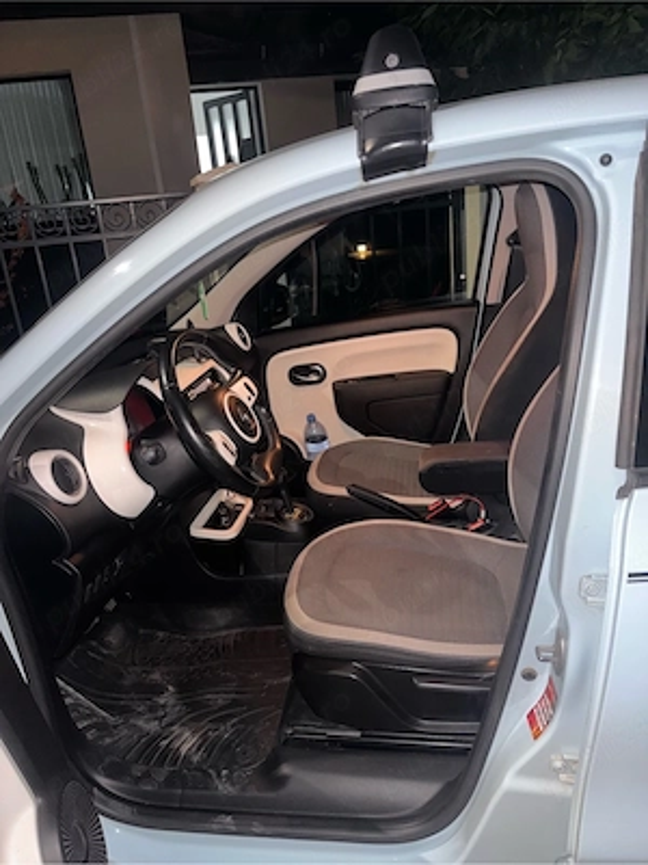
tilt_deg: -19.8
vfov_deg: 67.3
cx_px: 324
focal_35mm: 26
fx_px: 649
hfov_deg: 53.1
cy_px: 432
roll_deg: +6.6
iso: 50
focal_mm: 5.1
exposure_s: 1/4
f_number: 1.6
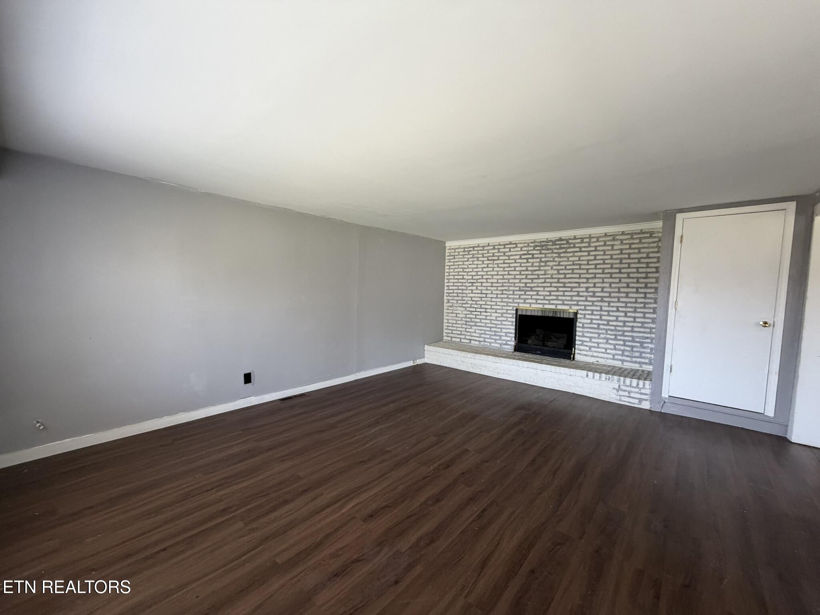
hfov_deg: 102.1
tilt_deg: -2.9
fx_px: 332
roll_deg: -0.9
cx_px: 410
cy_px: 308
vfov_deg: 85.7
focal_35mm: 14
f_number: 2.2
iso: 250
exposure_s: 1/121
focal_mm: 2.22
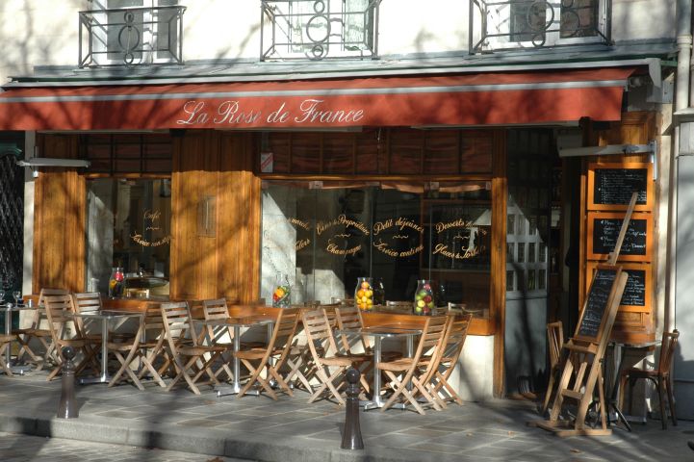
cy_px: 231
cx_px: 347
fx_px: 1503
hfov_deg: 26.0
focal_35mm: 78
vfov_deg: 17.5
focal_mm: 52
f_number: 9
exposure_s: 1/125
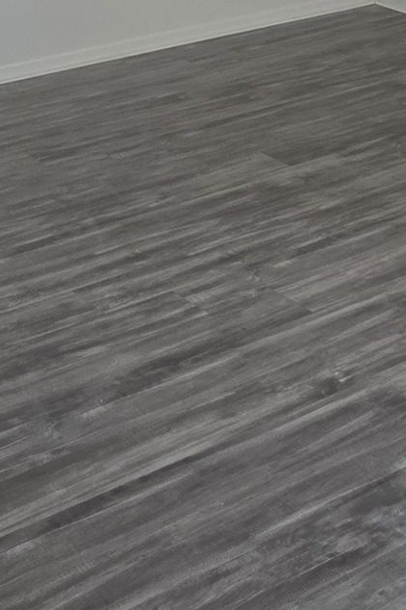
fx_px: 1473
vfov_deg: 21.3
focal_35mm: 87
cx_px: 409
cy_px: -171
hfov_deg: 15.4
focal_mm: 5.4
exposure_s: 1/120
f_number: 1.8
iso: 125
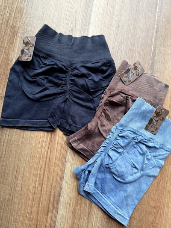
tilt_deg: -84.0
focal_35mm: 24
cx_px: 86
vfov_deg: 71.6
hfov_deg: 56.8
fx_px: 158
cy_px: 114
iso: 200
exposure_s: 1/104
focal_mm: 6.76
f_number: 1.78
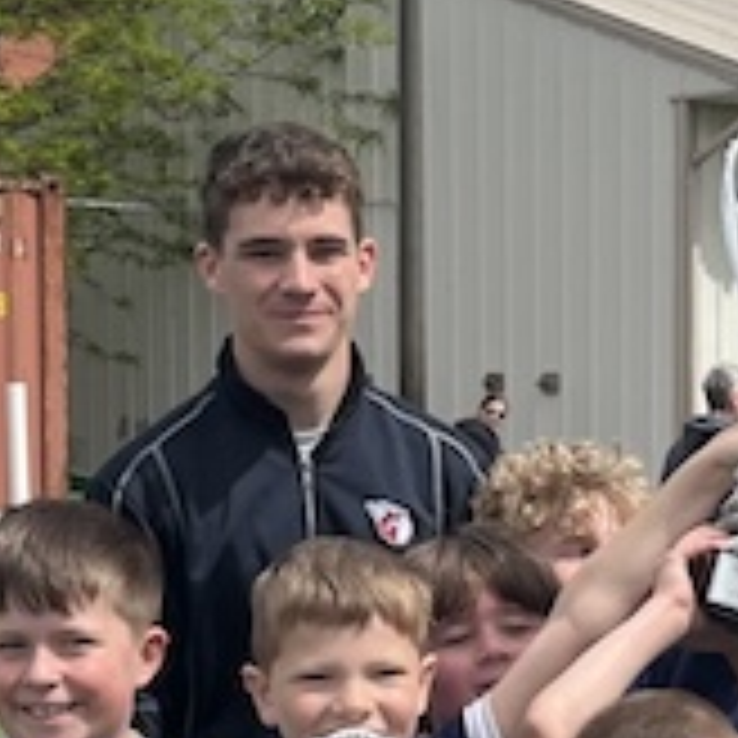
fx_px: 2701
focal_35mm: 112
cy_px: 634
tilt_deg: -4.8
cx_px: 756
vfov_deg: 15.4
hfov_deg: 15.3
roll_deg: +0.0
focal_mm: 5.1
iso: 50
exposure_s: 1/2967
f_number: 1.6
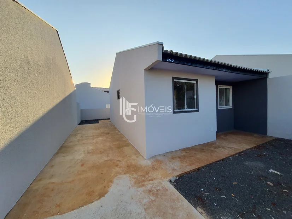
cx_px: 146
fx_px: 110
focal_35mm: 13
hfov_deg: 106.2
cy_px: 110
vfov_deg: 89.9
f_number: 2.2
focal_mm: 1.74
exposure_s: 1/566
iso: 50
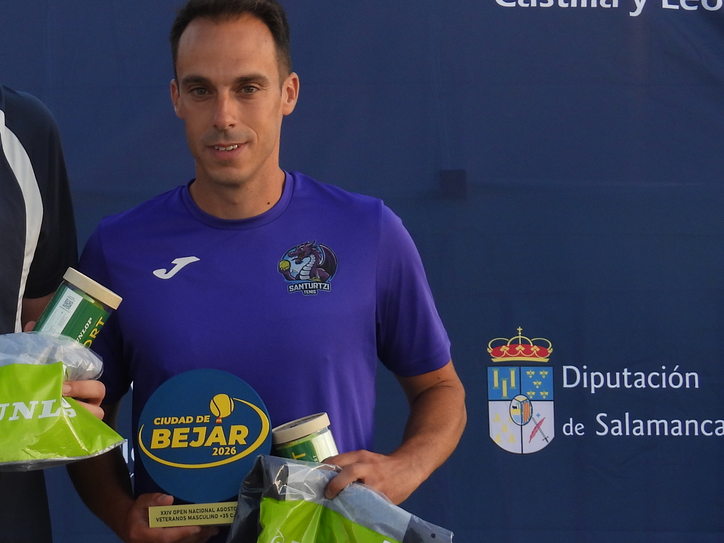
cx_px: 33
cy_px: 272
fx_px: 2782
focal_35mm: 133
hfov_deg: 14.6
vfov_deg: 11.1
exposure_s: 1/100
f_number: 3.5
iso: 100
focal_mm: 10.7
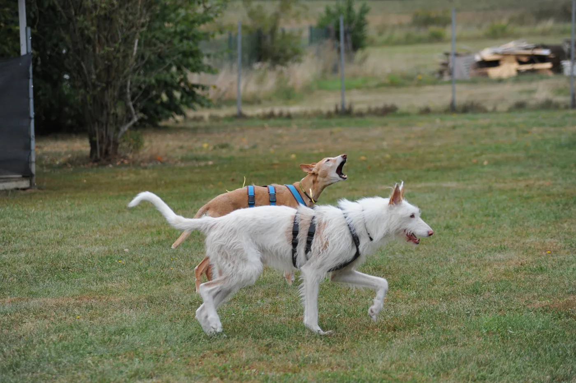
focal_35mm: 200
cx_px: 288
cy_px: 192
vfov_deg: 6.9
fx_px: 3198
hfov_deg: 10.3
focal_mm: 200
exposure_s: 1/1250
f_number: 5.6
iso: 800
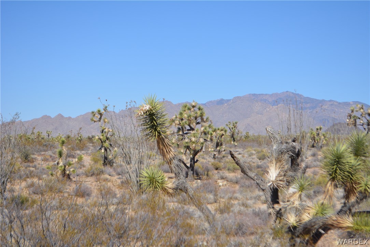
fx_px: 848
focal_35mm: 82
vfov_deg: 16.6
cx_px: 185
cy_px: 124
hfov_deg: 24.6
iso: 400
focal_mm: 55
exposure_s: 1/2000
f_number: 7.1
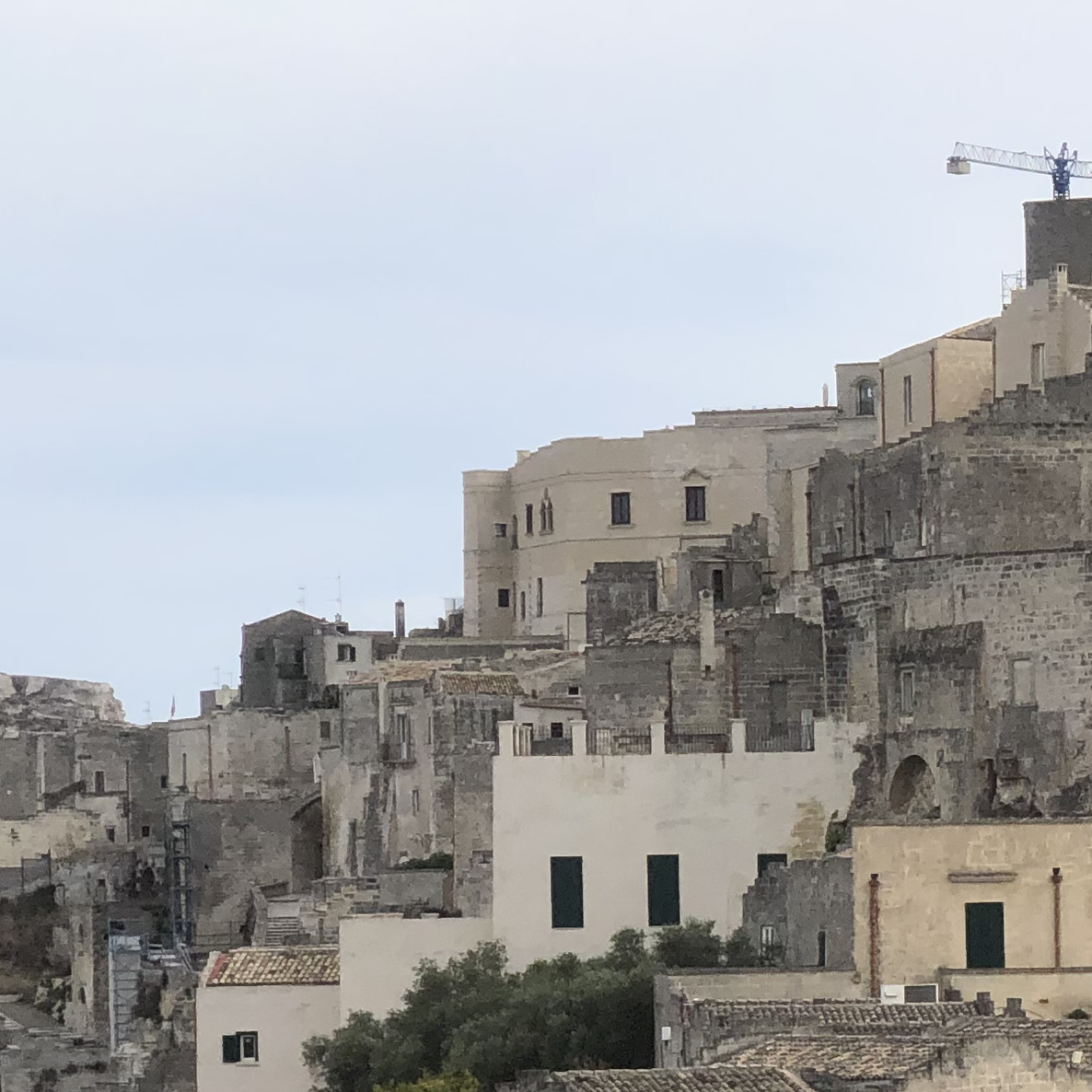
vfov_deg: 11.2
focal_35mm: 155
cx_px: 1635
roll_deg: +1.8
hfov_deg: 10.9
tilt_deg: -1.5
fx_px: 5532
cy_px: 986
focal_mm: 6
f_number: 2.4
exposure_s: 1/714
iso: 16
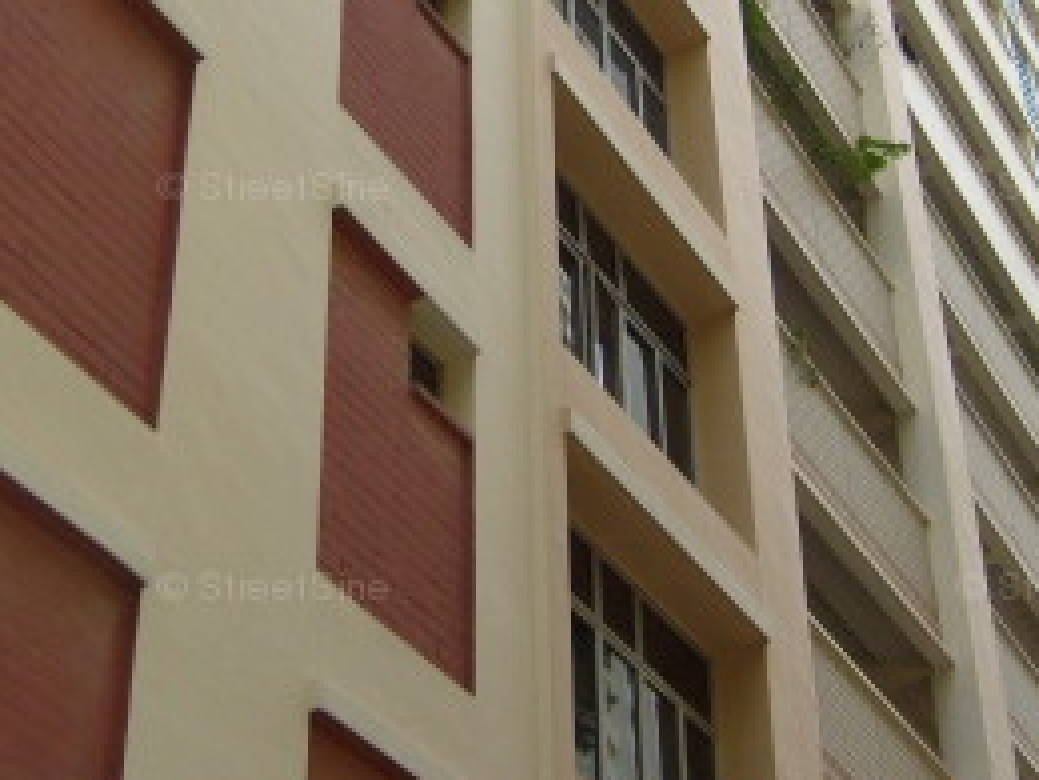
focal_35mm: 74
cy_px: 192
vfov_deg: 19.8
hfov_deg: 26.3
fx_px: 2221
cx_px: 456
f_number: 7.1
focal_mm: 5.8
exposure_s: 1/180
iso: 80
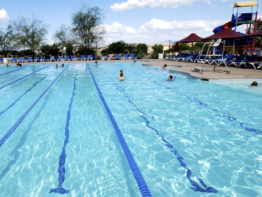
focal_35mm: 25
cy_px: 89
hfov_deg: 65.7
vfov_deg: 54.8
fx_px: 189
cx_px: 70
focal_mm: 10
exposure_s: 1/250
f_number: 8
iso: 100
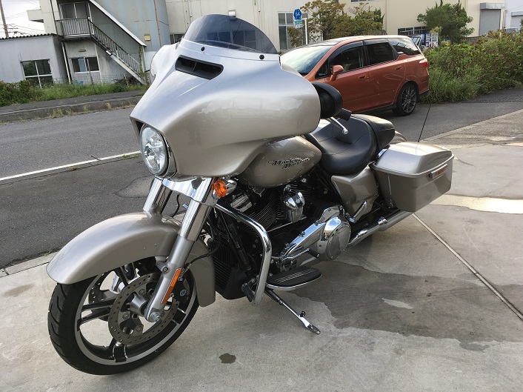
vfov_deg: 48.2
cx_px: 262
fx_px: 438
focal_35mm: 29
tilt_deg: -18.6
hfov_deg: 61.7
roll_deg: +4.9
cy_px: 196
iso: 25
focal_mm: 4.15
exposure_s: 1/261
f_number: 2.2
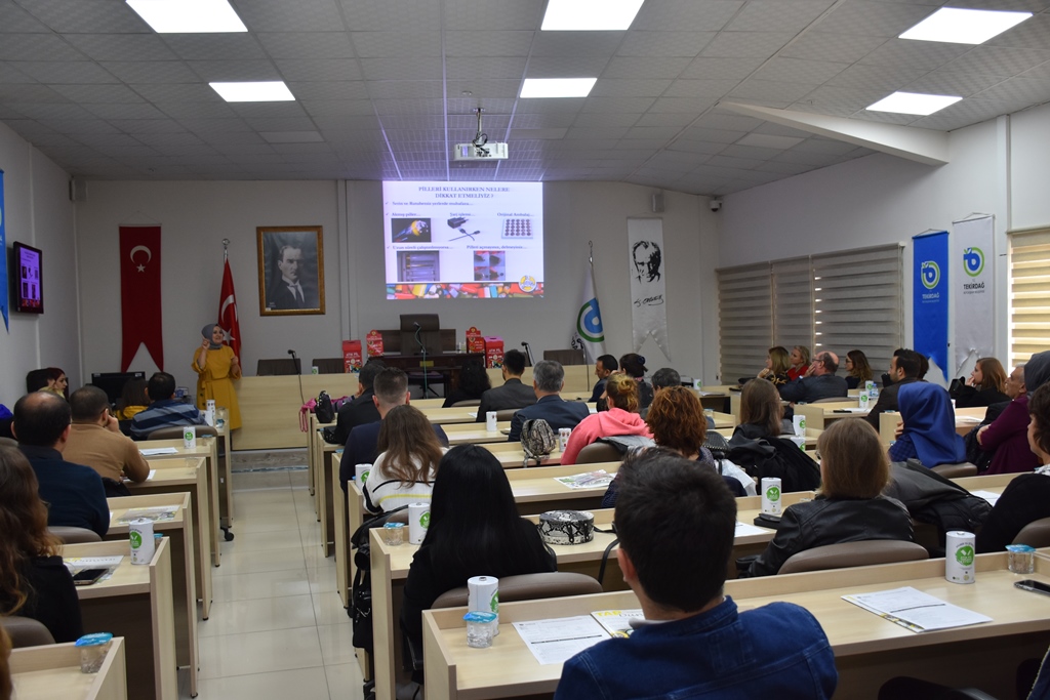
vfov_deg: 40.0
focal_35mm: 33
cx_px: 525
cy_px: 350
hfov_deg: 57.2
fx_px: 963
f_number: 4
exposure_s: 1/60
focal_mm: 22
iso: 560
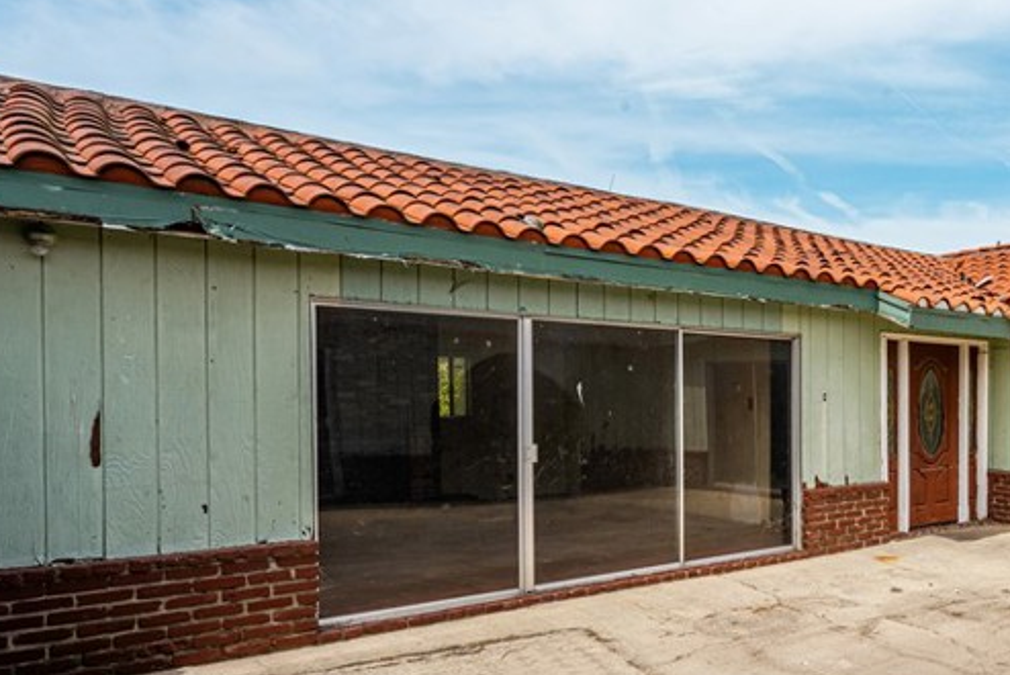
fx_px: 814
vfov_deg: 44.7
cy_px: 414
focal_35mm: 29
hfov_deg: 52.2
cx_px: 985
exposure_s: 1/160
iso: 100
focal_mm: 14
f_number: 16
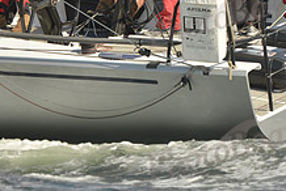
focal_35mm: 324
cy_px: -36
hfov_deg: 6.3
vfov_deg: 4.2
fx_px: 2577
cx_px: 80
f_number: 4.5
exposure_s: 1/2500
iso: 200
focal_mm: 122
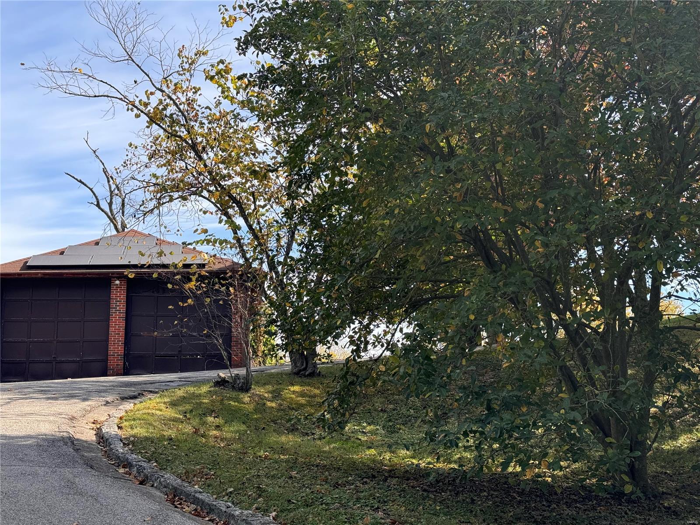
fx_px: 971
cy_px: 262
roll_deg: +1.5
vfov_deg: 30.3
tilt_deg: +8.6
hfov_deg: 39.7
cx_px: 350
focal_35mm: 48
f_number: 1.78
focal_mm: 6.76
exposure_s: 1/1395
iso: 64
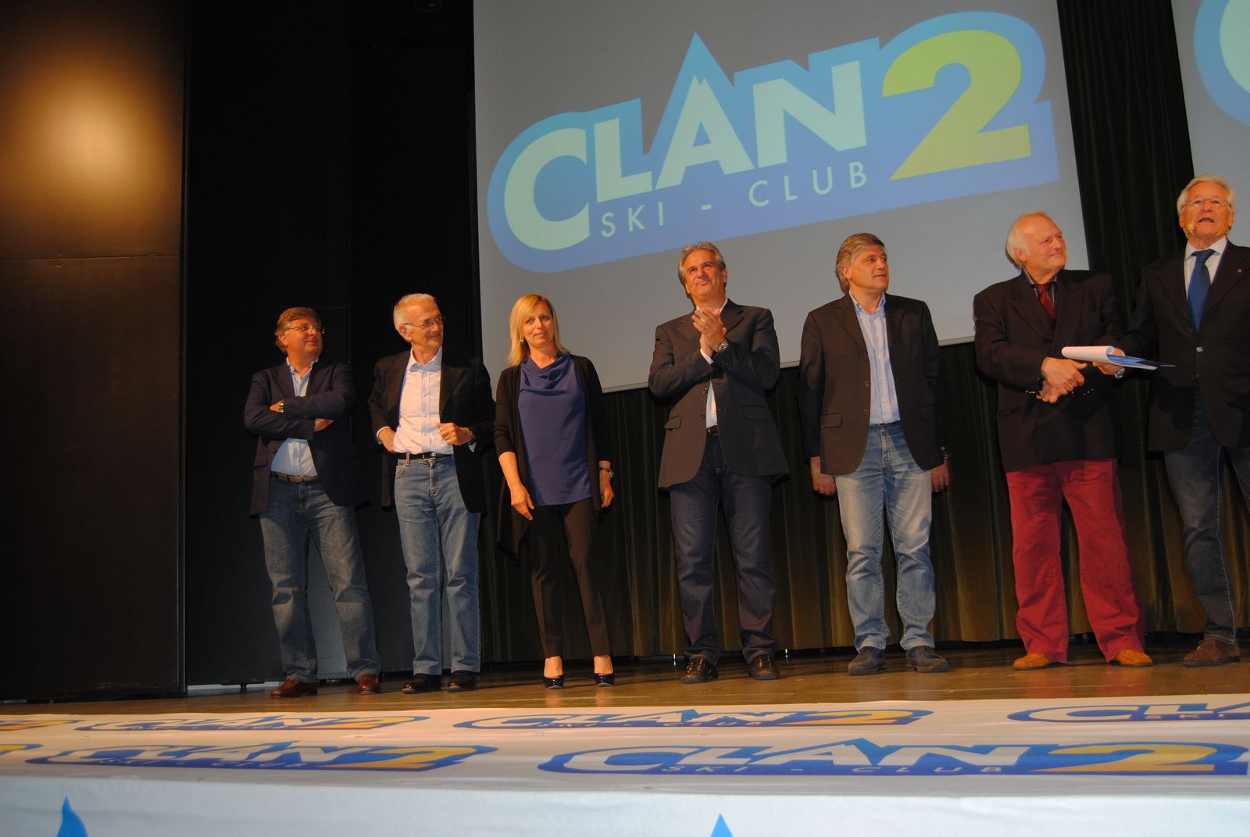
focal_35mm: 36
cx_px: 625
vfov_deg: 37.0
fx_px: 1251
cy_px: 418
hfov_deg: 53.1
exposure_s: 1/60
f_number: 3.8
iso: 200
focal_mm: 24
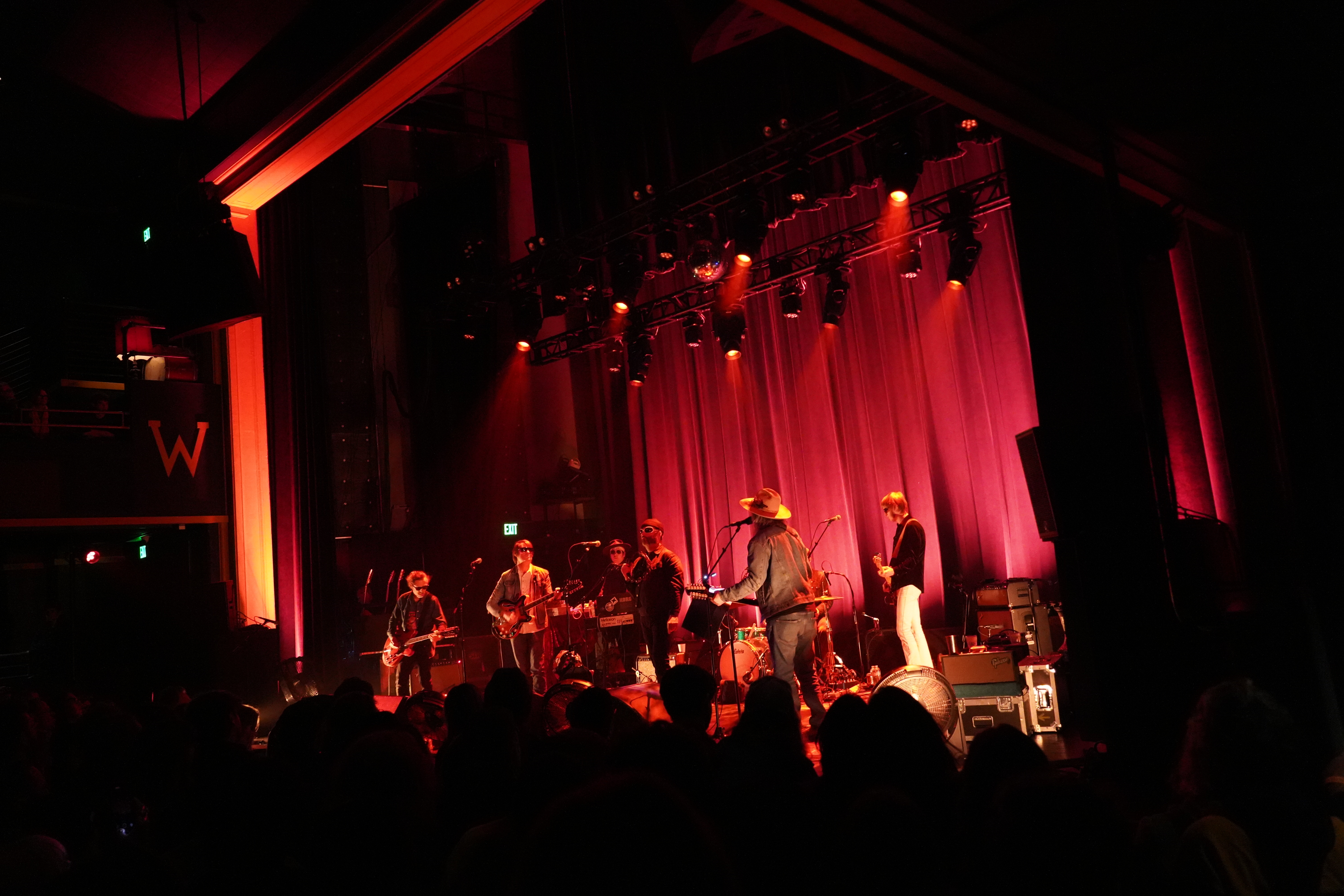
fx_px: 1045
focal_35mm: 28
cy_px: 448
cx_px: 672
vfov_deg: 46.4
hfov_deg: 65.5
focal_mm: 28
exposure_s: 1/40
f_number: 4
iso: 12800
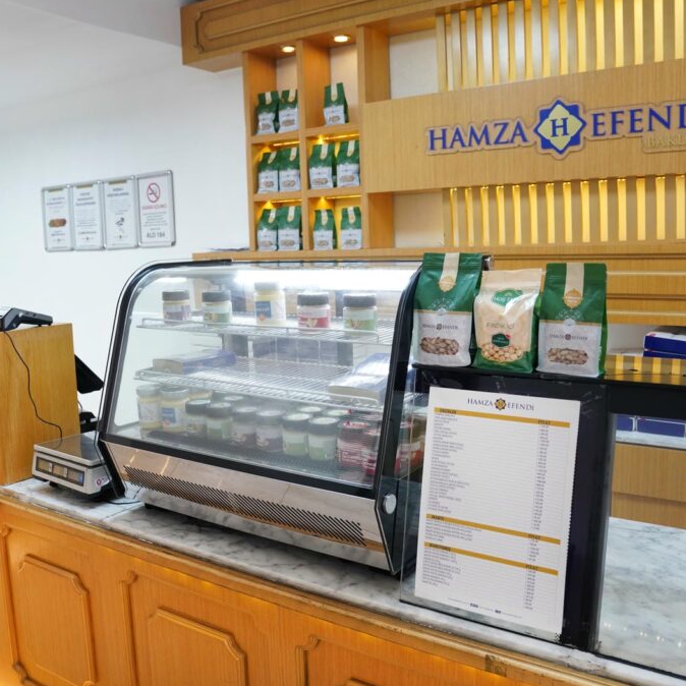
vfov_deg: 52.5
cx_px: 351
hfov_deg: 52.5
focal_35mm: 31
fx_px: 695
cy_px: 341
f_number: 4
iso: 1250
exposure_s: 1/80
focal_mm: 24
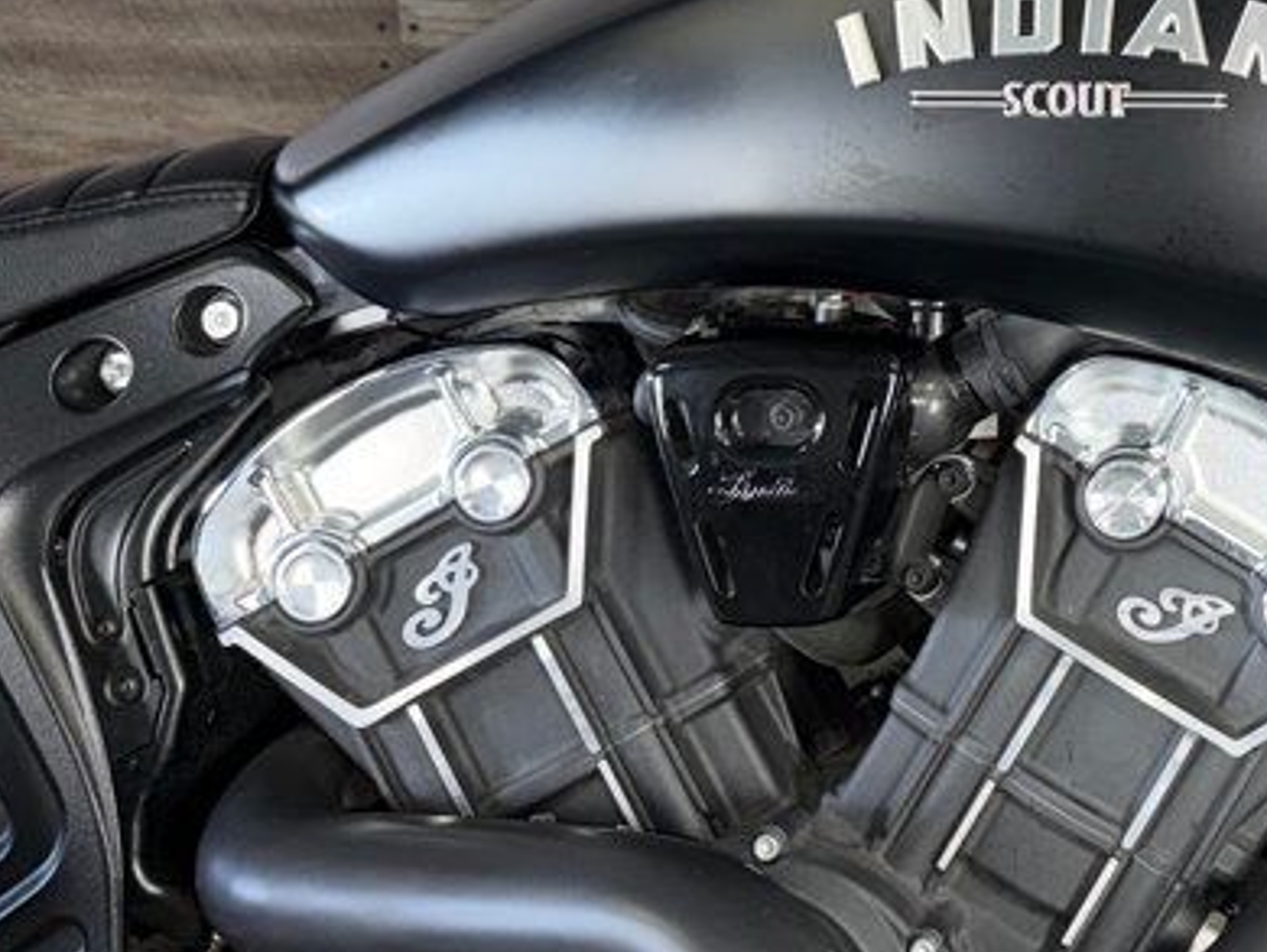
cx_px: 1520
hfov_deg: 27.1
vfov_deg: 22.3
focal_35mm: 63
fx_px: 2307
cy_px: -36
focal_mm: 6.76
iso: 64
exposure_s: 1/27
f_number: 1.78
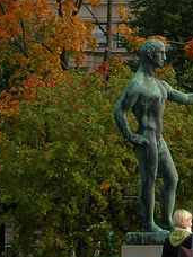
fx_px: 2141
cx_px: 138
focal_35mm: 288
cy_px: 71
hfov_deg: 5.2
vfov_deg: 6.9
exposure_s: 1/97.7
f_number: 8.2
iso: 50
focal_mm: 23.4
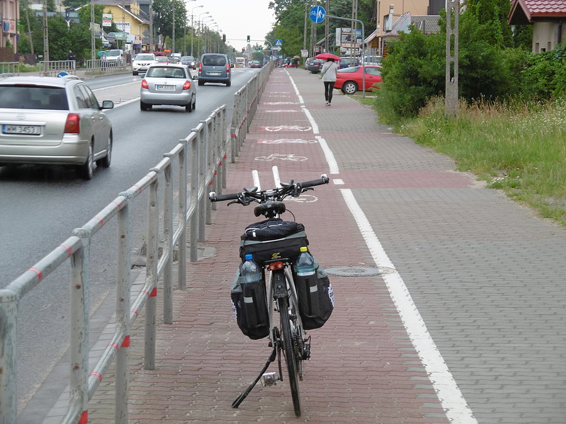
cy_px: 212
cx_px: 283
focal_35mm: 104
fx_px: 1700
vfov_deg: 14.2
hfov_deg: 18.9
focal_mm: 18.6
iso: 100
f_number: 4.8
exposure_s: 1/100
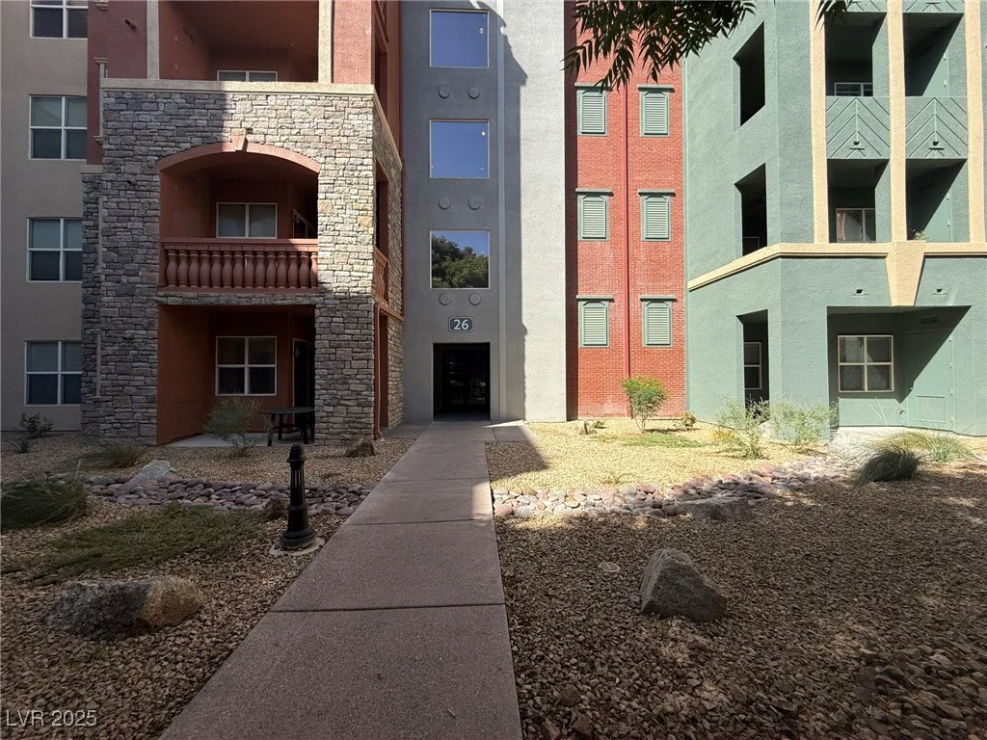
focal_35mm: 14
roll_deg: +0.4
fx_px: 399
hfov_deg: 102.1
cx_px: 494
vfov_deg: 85.7
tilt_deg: +3.3
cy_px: 370
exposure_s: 1/1339
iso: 50
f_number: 2.2
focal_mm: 2.22
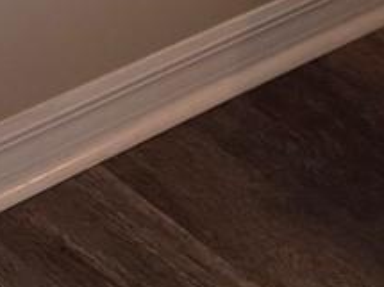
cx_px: 75
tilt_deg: -10.1
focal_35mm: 179
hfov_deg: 11.0
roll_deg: -1.3
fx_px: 1985
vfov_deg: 6.9
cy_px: -742
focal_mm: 6.76
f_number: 1.78
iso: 400
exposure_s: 1/60
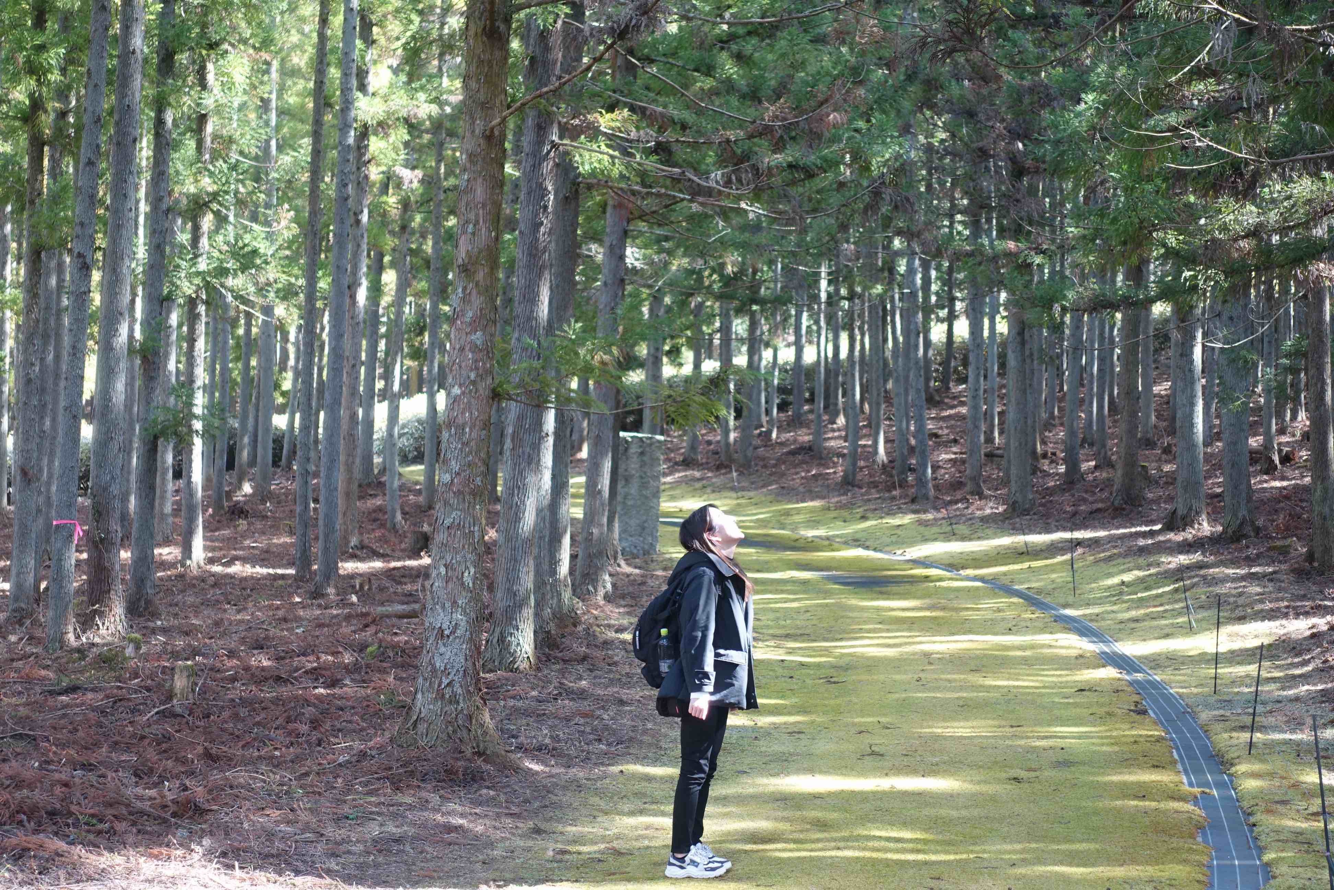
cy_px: 445
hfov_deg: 28.8
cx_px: 667
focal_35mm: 70
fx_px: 2594
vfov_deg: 19.5
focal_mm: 25.64
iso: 200
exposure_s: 1/80
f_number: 2.8
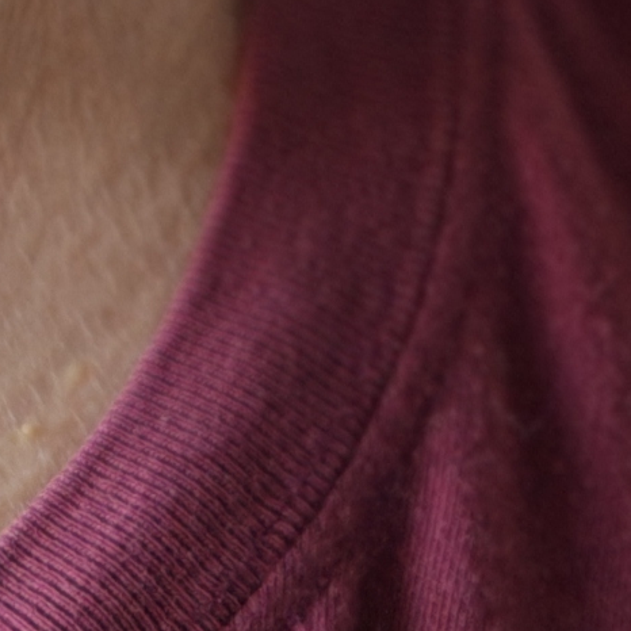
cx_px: -483
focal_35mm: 544
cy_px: -1152
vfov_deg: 3.2
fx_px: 11219
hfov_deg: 3.2
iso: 400
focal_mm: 13.3
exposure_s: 1/50
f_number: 5.6
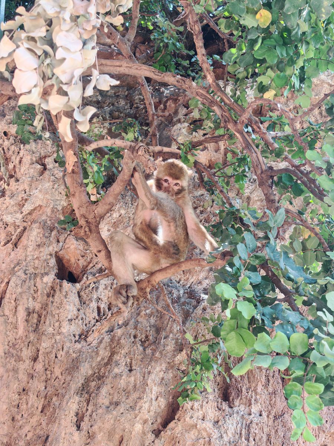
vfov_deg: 39.7
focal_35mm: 48
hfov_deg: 30.3
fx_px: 618
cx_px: 167
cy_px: 223
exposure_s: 1/120
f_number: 2
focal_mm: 6.83
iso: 50
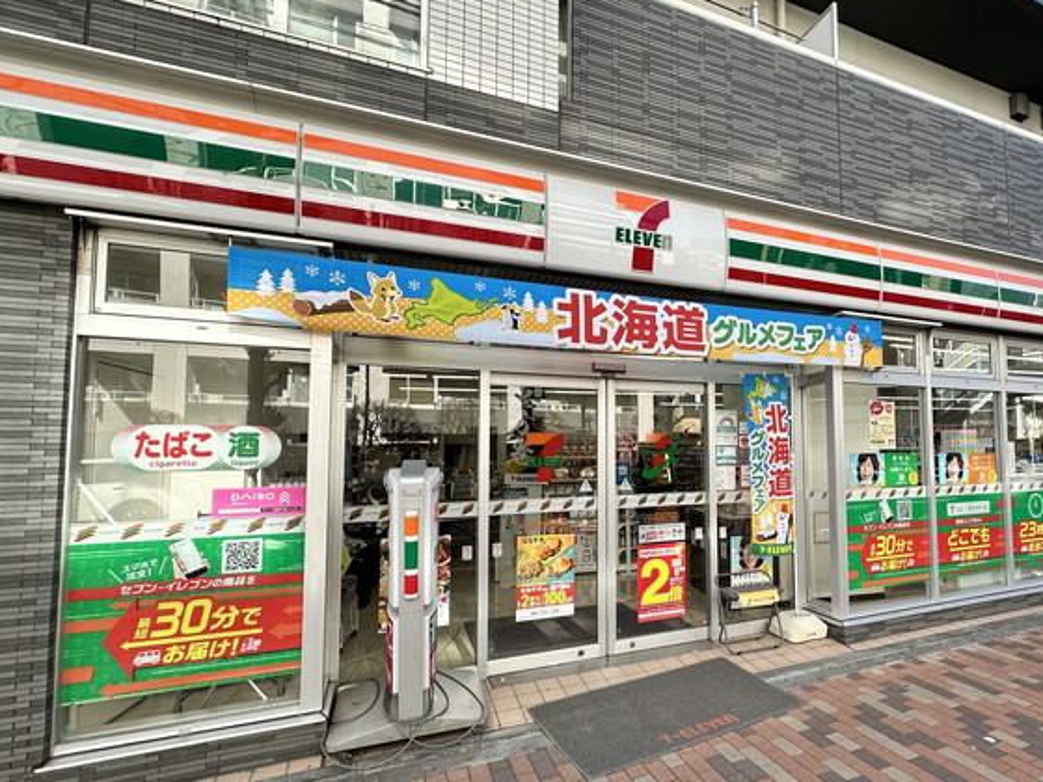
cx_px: 680
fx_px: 603
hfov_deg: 79.5
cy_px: 417
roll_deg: +1.1
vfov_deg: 65.9
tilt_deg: +4.0
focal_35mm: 20
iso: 40
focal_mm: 2.22
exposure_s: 1/379
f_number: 2.2
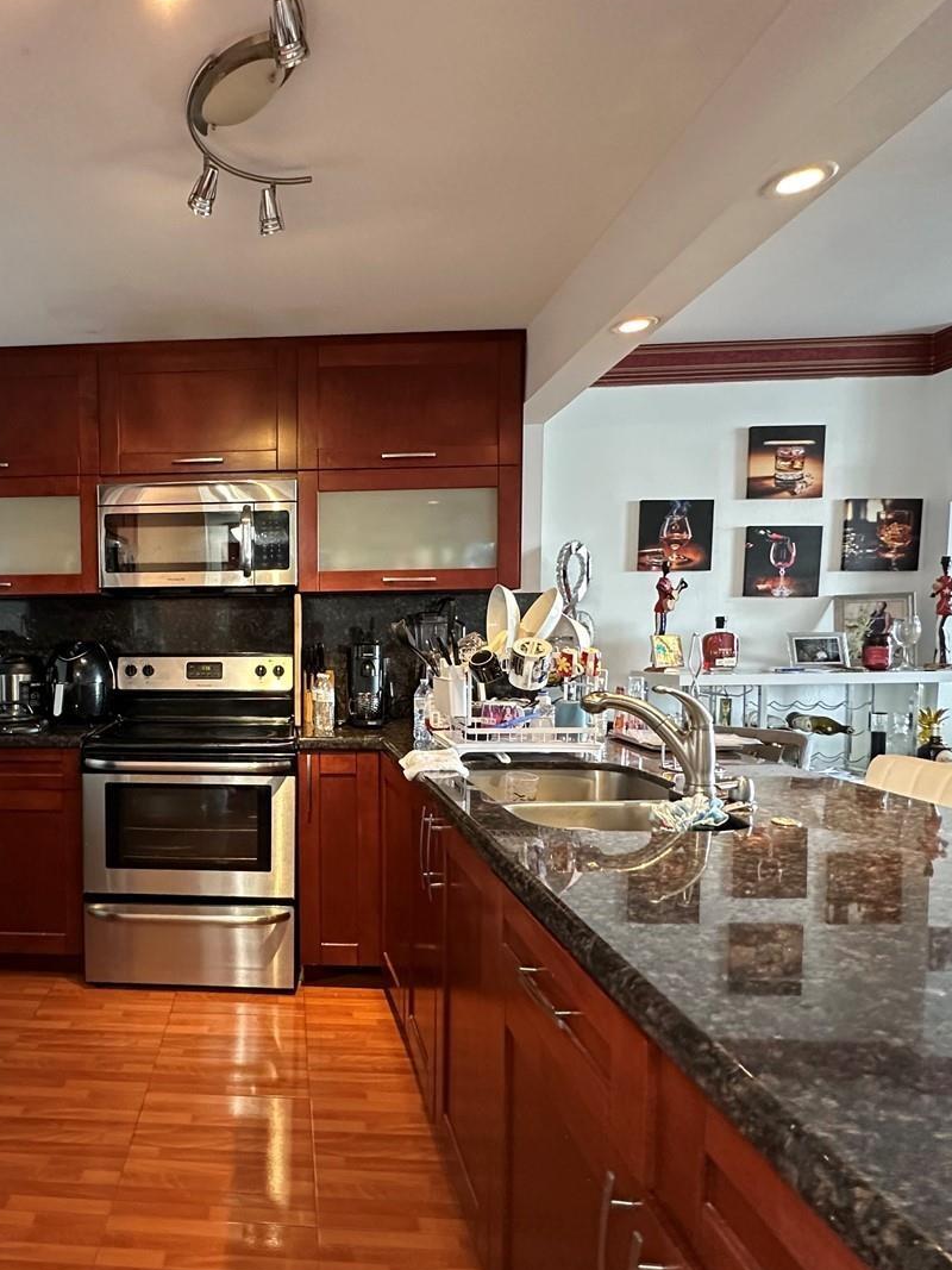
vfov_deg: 78.9
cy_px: 686
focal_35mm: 21
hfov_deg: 59.7
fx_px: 770
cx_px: 228
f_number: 2.2
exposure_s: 1/60
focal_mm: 2.22
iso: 400
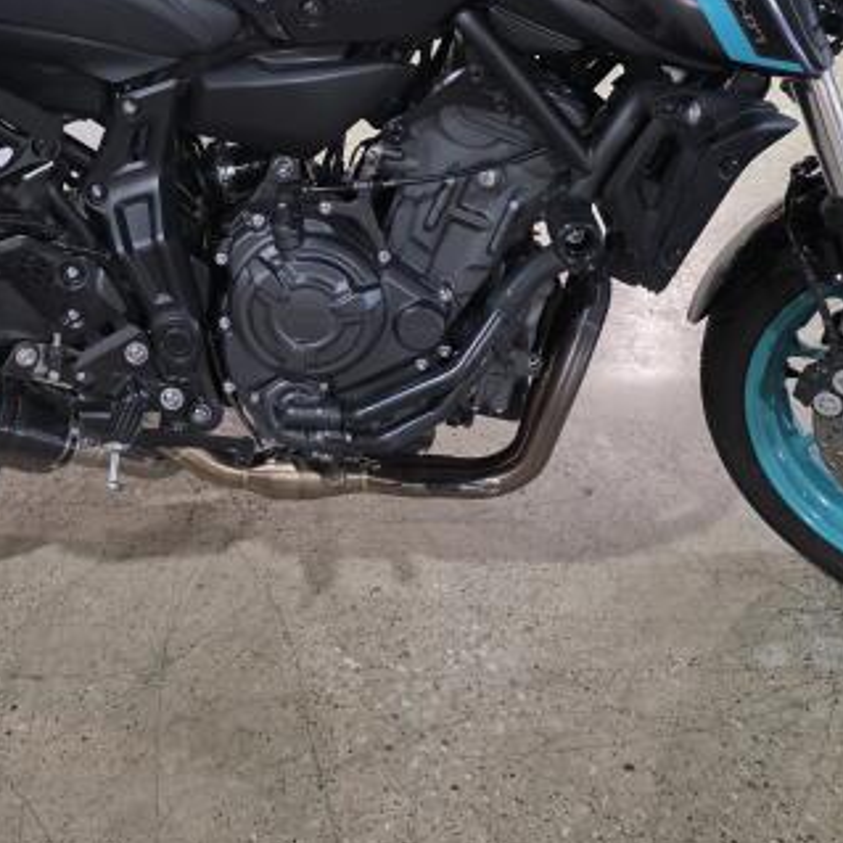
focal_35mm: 51
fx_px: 1405
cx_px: 275
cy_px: 299
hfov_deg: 33.1
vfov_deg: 33.2
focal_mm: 6.3
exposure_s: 1/120
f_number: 1.7
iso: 640
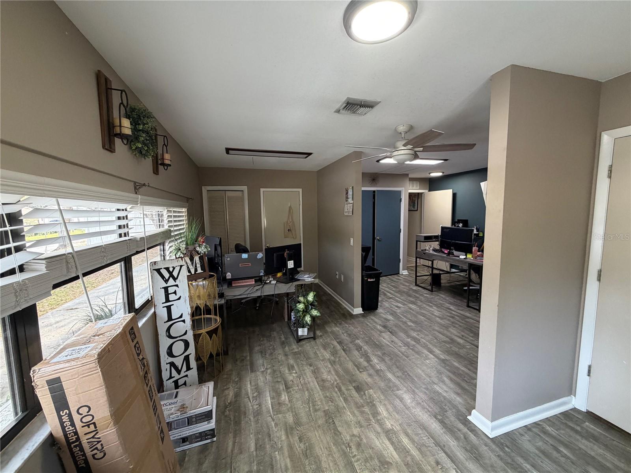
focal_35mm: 14
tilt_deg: -5.8
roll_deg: +1.7
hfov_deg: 102.1
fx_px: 255
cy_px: 236
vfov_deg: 85.7
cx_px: 316
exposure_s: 1/60
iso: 250
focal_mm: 2.22
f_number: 2.2
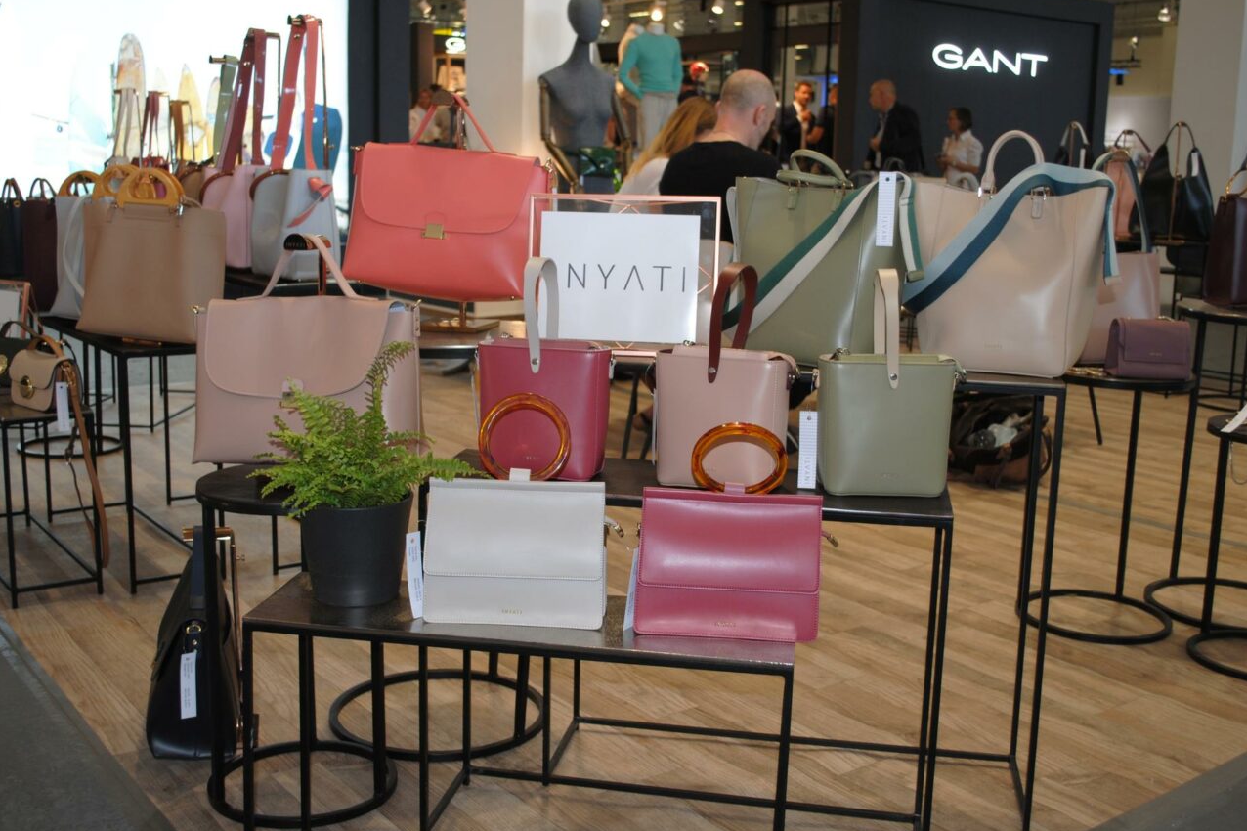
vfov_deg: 35.0
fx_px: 1316
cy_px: 398
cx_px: 624
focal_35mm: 38
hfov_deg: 50.7
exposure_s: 1/60
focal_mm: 24
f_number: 4
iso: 200
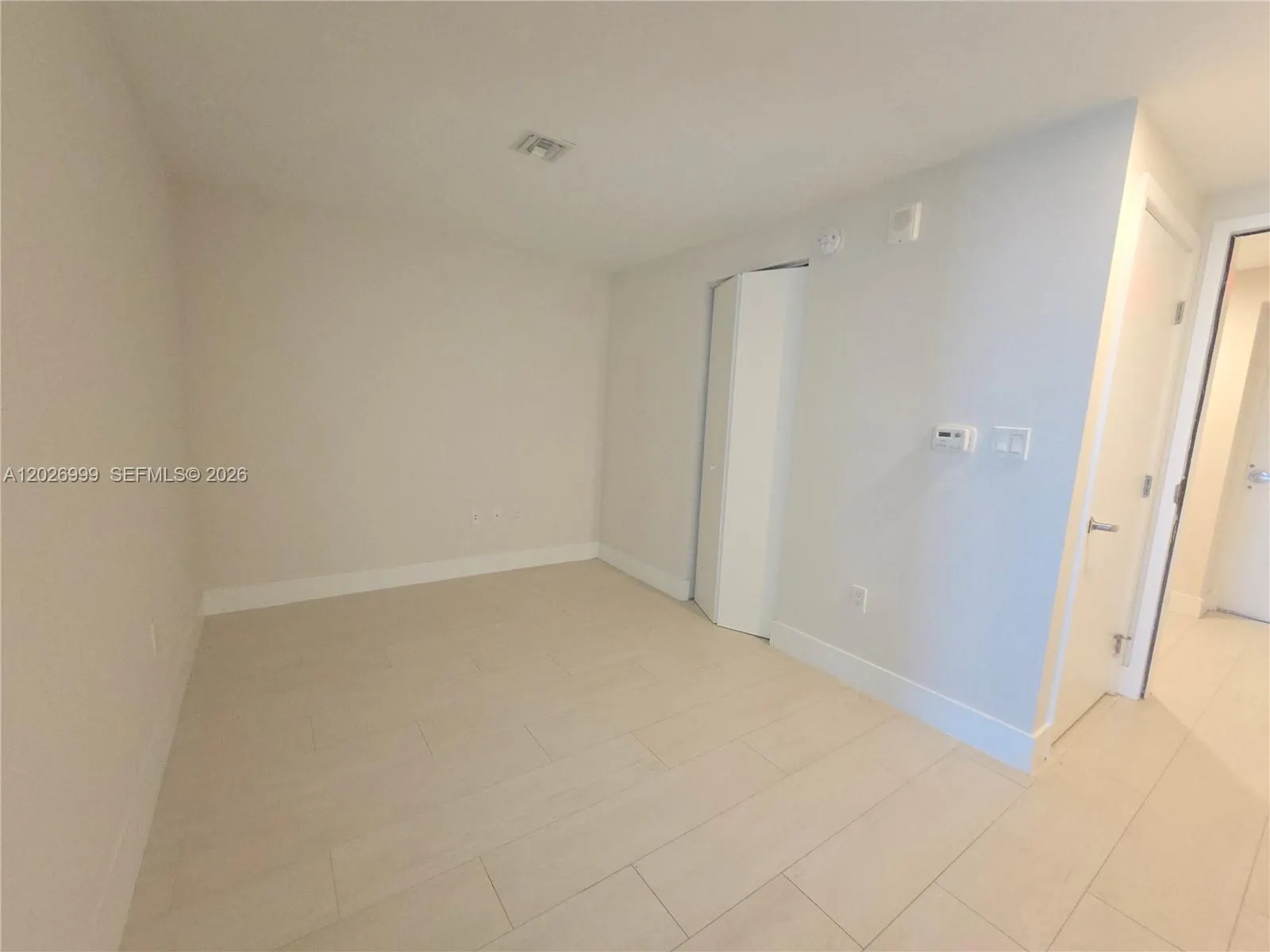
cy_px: 476
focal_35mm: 13
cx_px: 635
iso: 400
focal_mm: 2.2
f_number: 2.2
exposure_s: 1/40
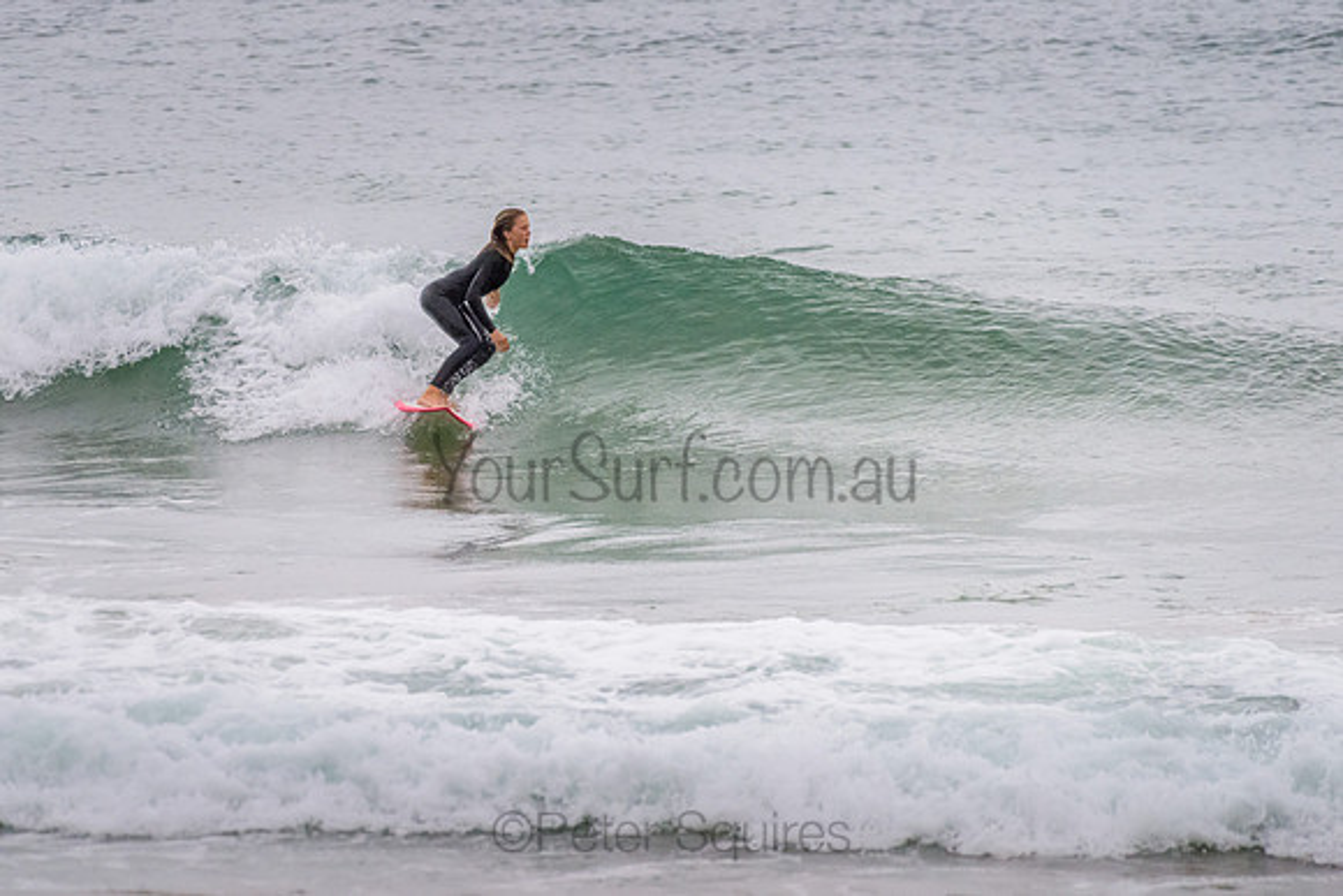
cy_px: 390
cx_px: 547
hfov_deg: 3.4
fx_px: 22885
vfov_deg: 2.2
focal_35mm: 613
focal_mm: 500
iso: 1000
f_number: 5.6
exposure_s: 1/1000
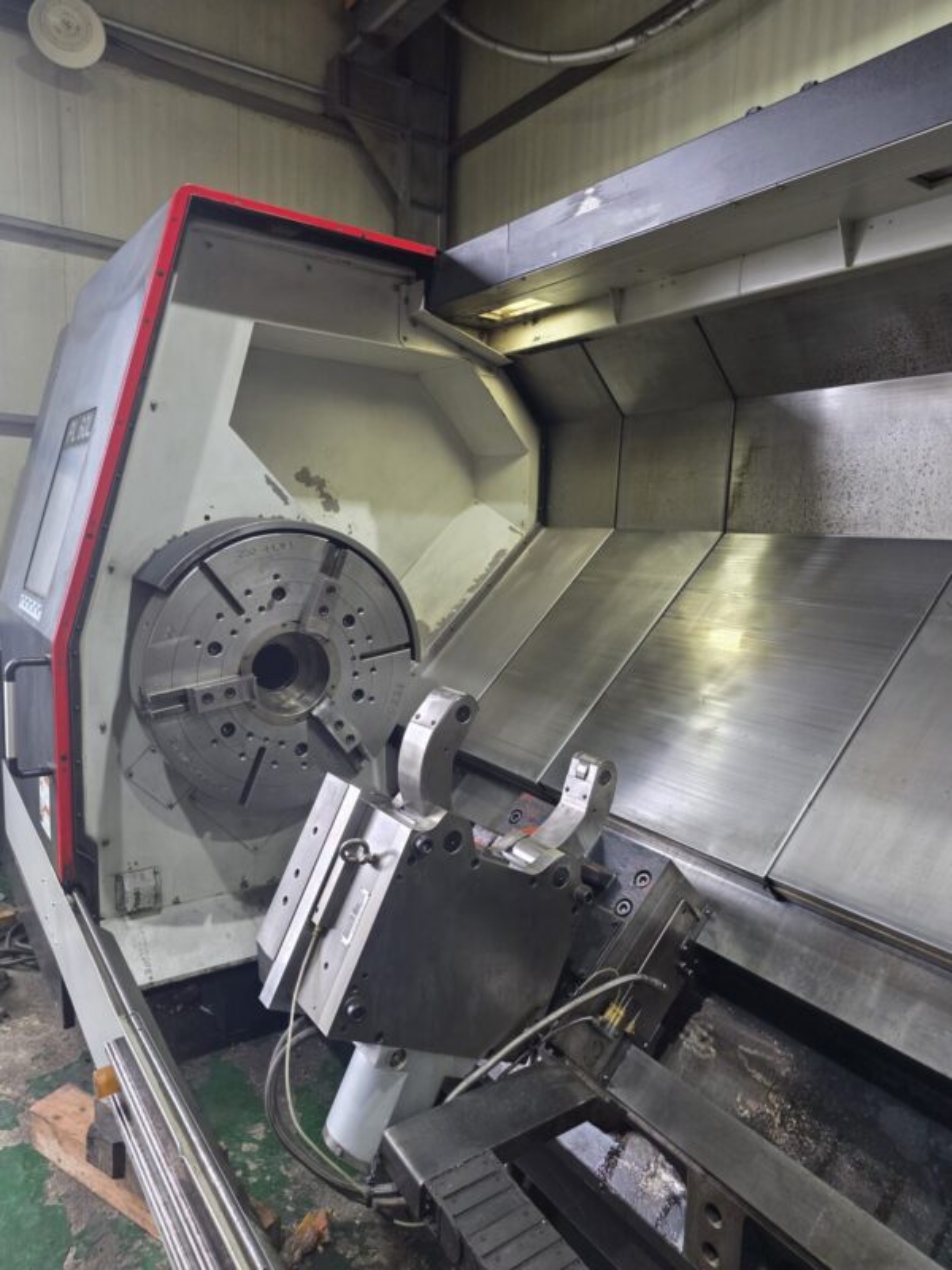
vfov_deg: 73.9
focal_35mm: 23
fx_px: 843
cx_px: 476
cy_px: 635
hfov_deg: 58.9
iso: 500
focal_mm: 6.25
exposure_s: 1/120
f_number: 1.7
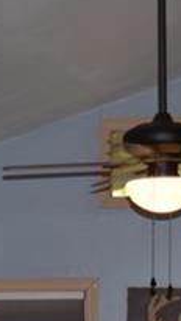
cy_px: 494
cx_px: -22
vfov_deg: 11.0
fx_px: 1594
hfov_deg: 6.5
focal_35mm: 187
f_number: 4
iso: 100
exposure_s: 1/60
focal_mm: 24
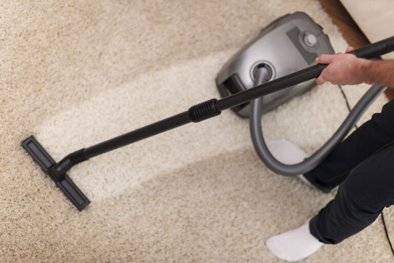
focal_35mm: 50
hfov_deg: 39.6
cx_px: 197
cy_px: 132
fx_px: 547
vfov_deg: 27.0
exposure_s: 1/125
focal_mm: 50
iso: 100
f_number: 2
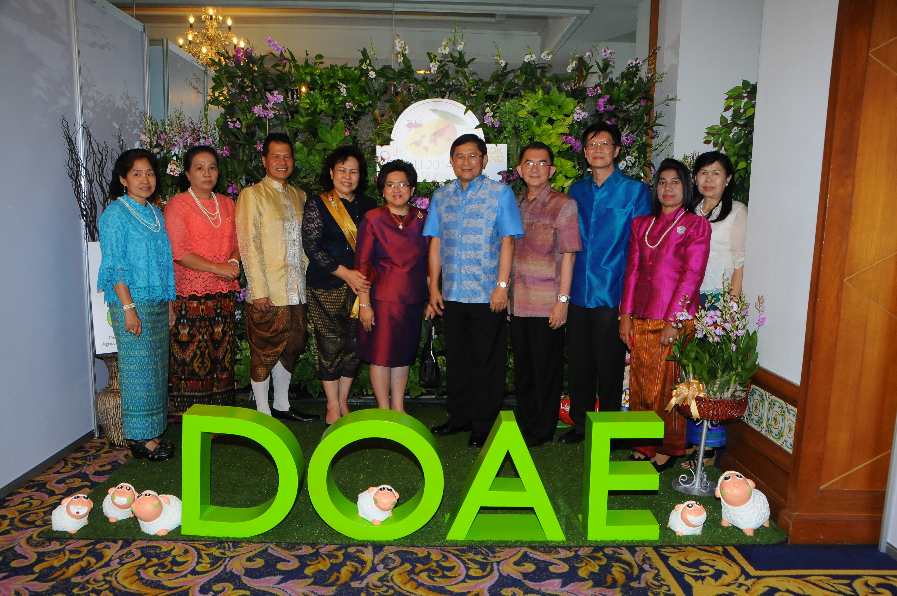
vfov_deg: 43.5
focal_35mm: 30
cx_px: 448
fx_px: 747
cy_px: 298
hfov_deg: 62.0
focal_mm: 20
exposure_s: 1/60
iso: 800
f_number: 7.1
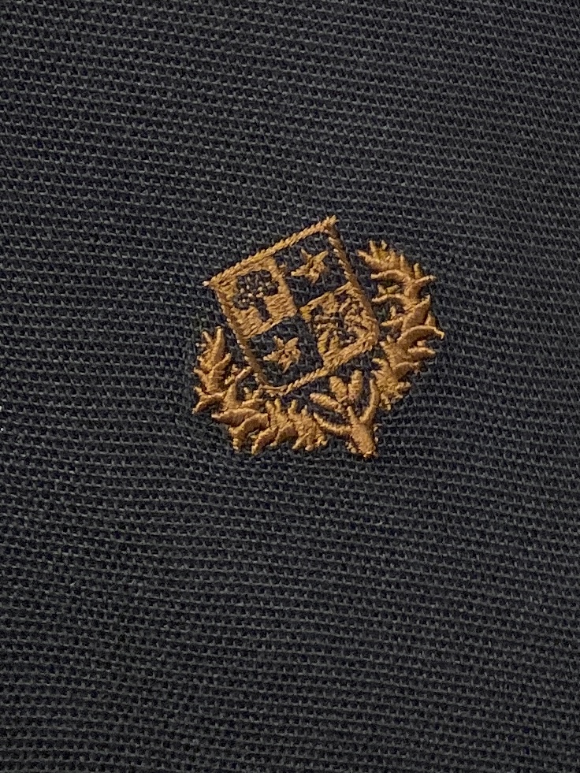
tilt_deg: -7.7
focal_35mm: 26
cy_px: 386
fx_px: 581
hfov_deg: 53.1
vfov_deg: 67.3
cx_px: 290
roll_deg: +23.9
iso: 125
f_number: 1.8
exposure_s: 1/121
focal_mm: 4.25
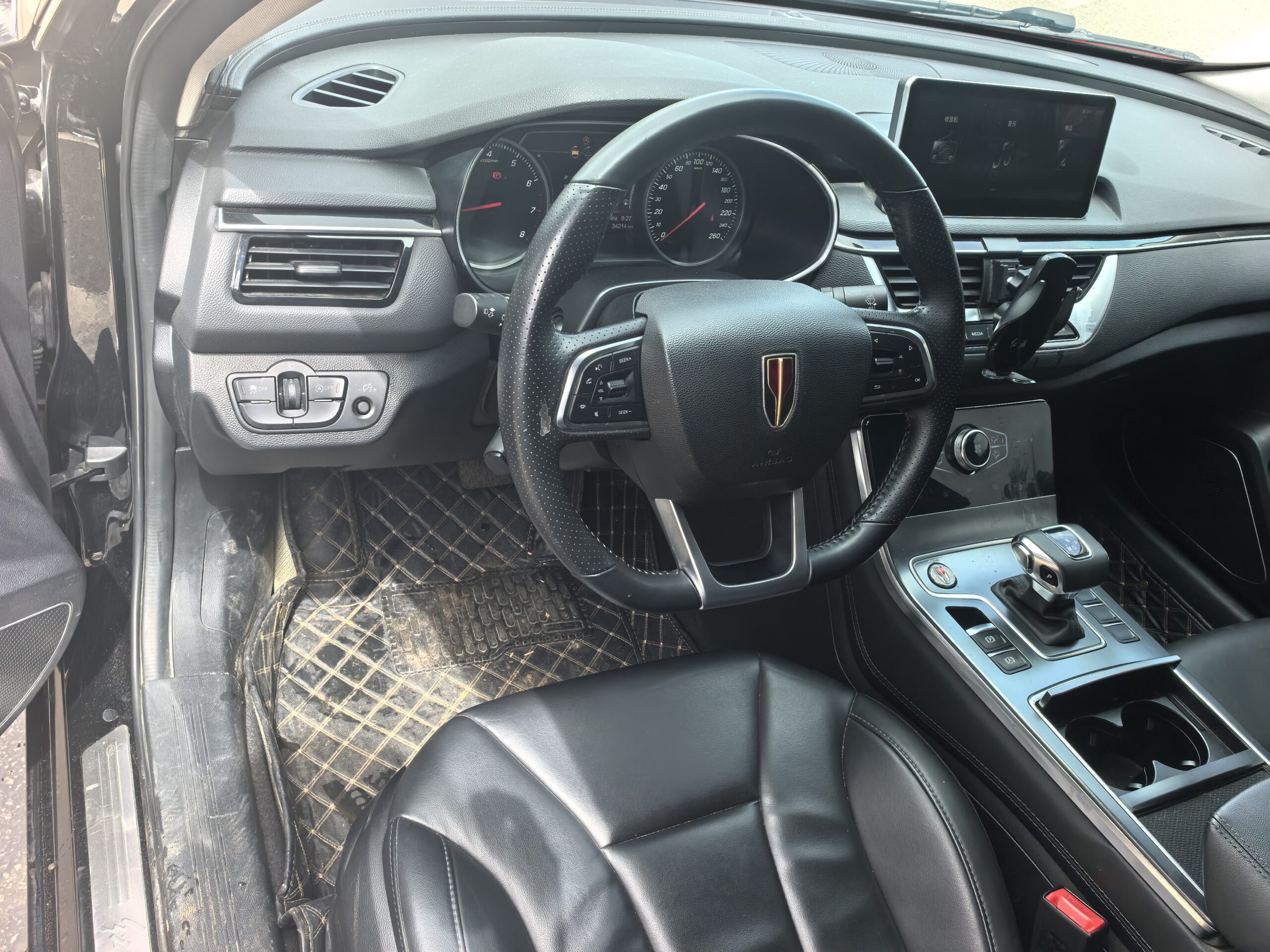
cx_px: 635
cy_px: 476
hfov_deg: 65.3
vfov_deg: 51.4
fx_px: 991
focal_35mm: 27
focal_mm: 6.98
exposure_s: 1/100
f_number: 4
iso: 80
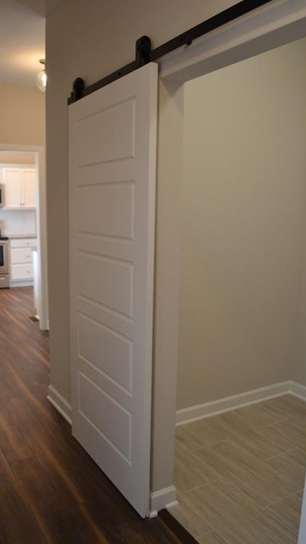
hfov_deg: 40.1
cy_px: 272
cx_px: 140
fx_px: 419
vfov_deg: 66.1
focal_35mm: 29
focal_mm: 18
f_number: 3.5
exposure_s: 1/60
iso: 640
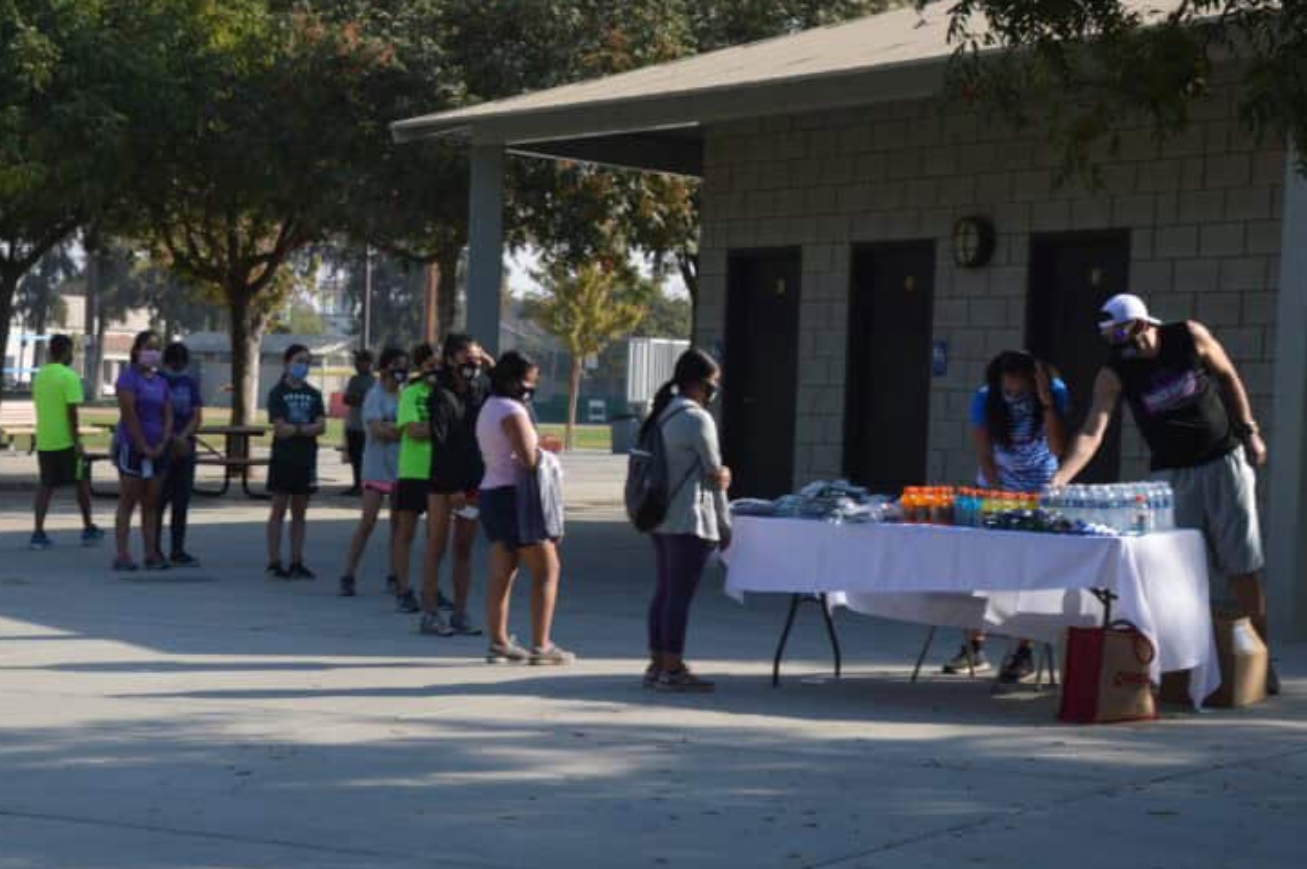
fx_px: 3410
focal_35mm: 94
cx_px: 438
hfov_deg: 21.6
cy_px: 459
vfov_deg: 14.5
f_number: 7.1
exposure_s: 1/200
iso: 100
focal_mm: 44
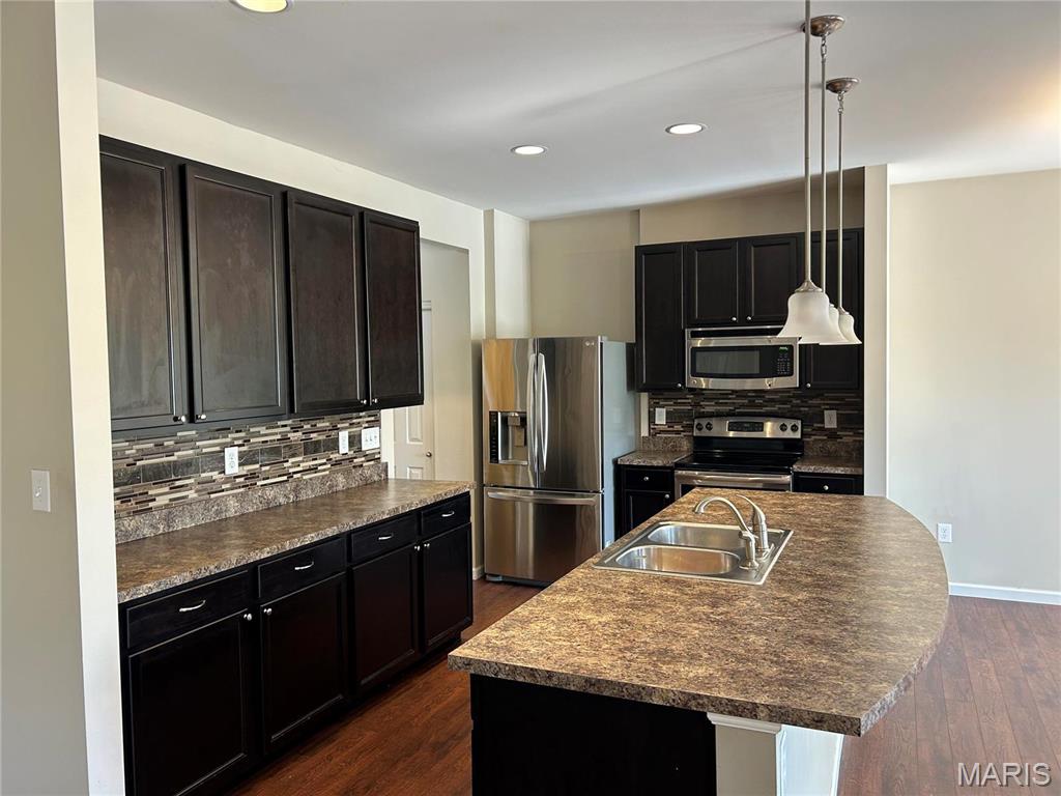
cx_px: 530
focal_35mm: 26
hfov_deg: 67.3
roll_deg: +1.1
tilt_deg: -2.1
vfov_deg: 53.1
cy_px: 398
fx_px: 797
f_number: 1.5
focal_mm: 5.7
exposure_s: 1/60
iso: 80
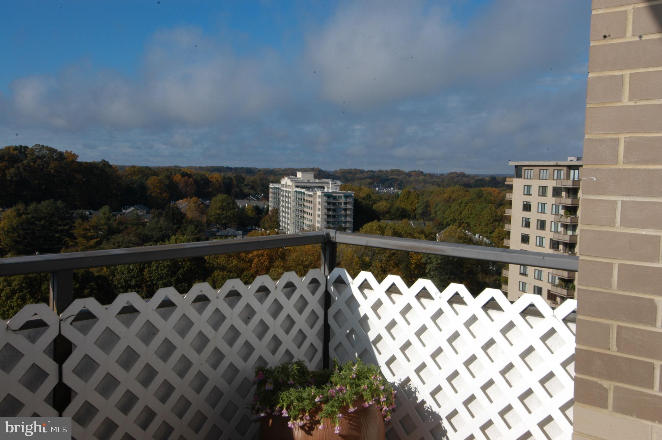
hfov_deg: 53.2
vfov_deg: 36.8
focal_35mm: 36
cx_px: 331
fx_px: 661
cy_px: 220
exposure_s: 1/125
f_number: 20
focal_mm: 24
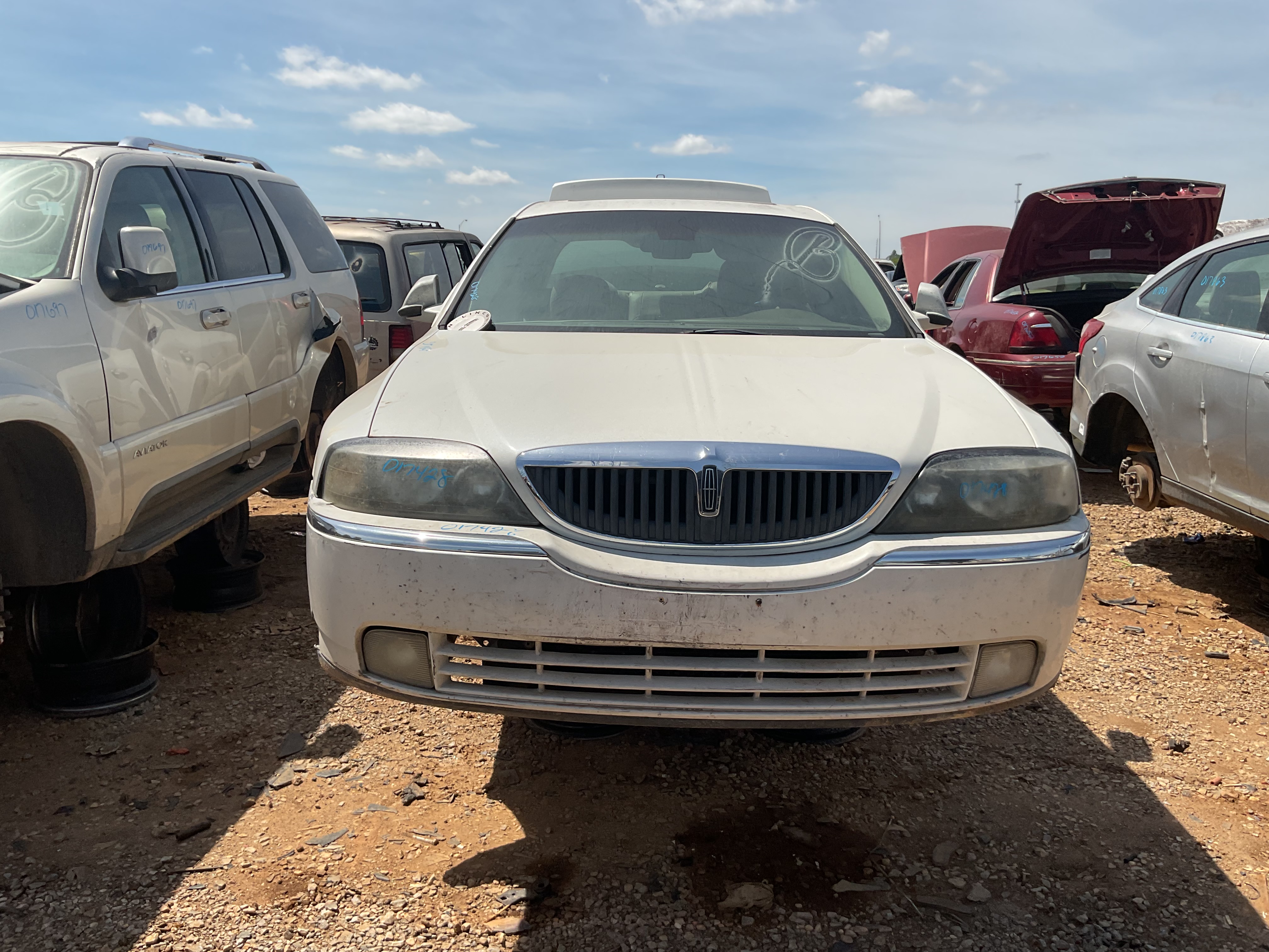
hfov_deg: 61.7
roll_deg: +0.7
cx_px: 634
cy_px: 476
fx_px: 1063
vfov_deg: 48.2
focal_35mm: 29
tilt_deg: -8.9
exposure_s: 1/2667
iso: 16
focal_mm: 3
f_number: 1.8
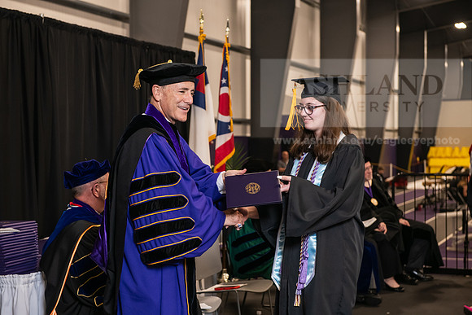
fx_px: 918
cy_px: 158
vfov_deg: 19.5
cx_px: 236
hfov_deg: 28.8
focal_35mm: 70
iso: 1600
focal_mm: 70
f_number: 5
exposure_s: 1/125
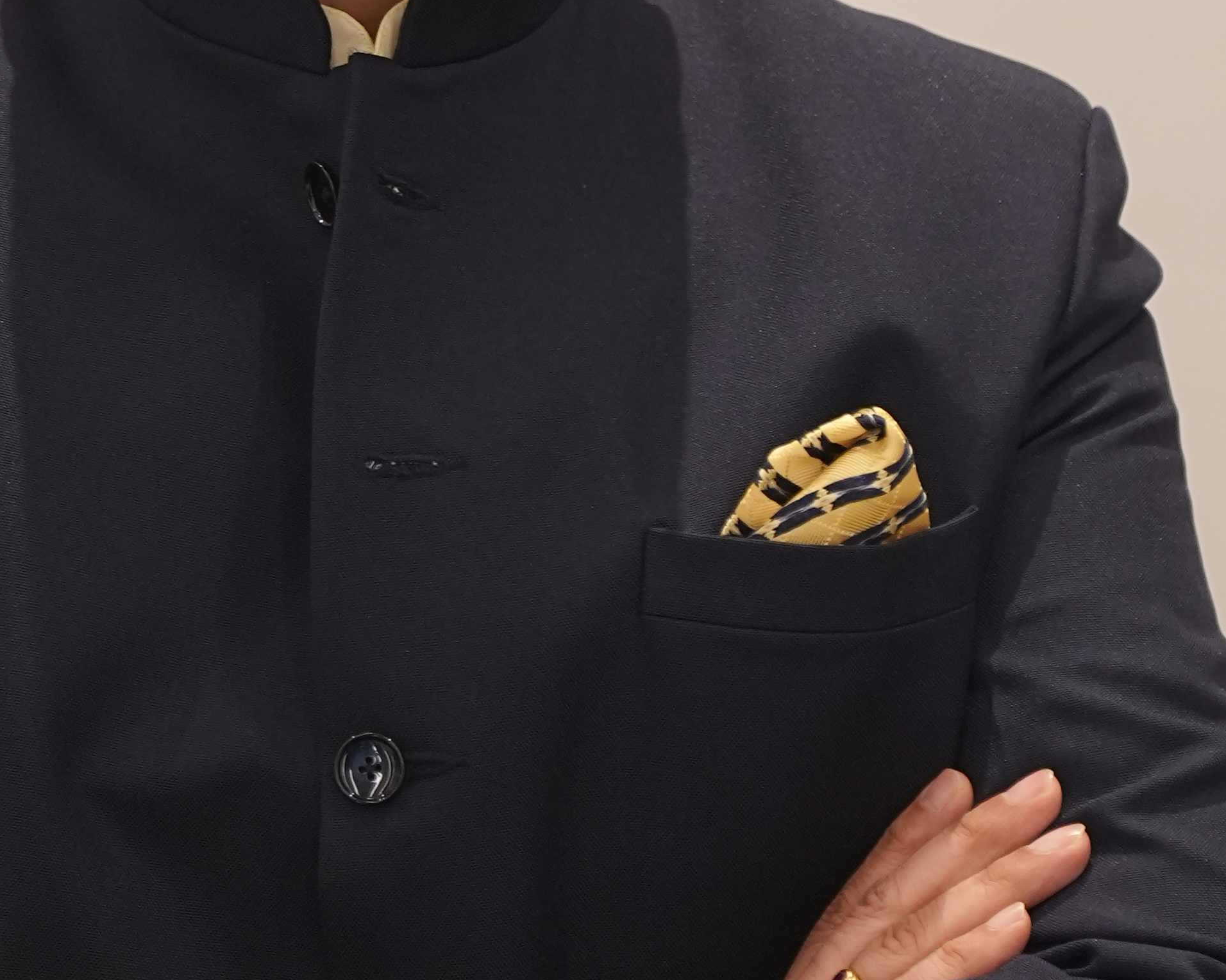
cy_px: 152
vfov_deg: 8.1
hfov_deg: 10.2
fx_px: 6895
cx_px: 425
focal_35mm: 190
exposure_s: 1/125
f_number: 2.8
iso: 1600
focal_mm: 56
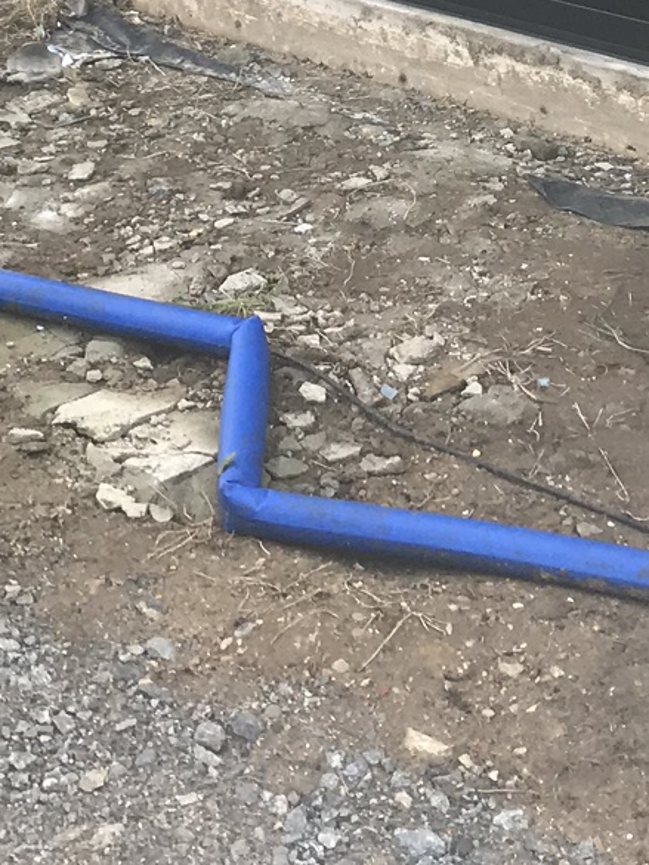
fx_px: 2449
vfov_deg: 17.9
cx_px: 288
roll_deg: +1.4
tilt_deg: -4.4
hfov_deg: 15.1
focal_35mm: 98
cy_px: -430
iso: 20
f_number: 1.8
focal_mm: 3.99
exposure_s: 1/427
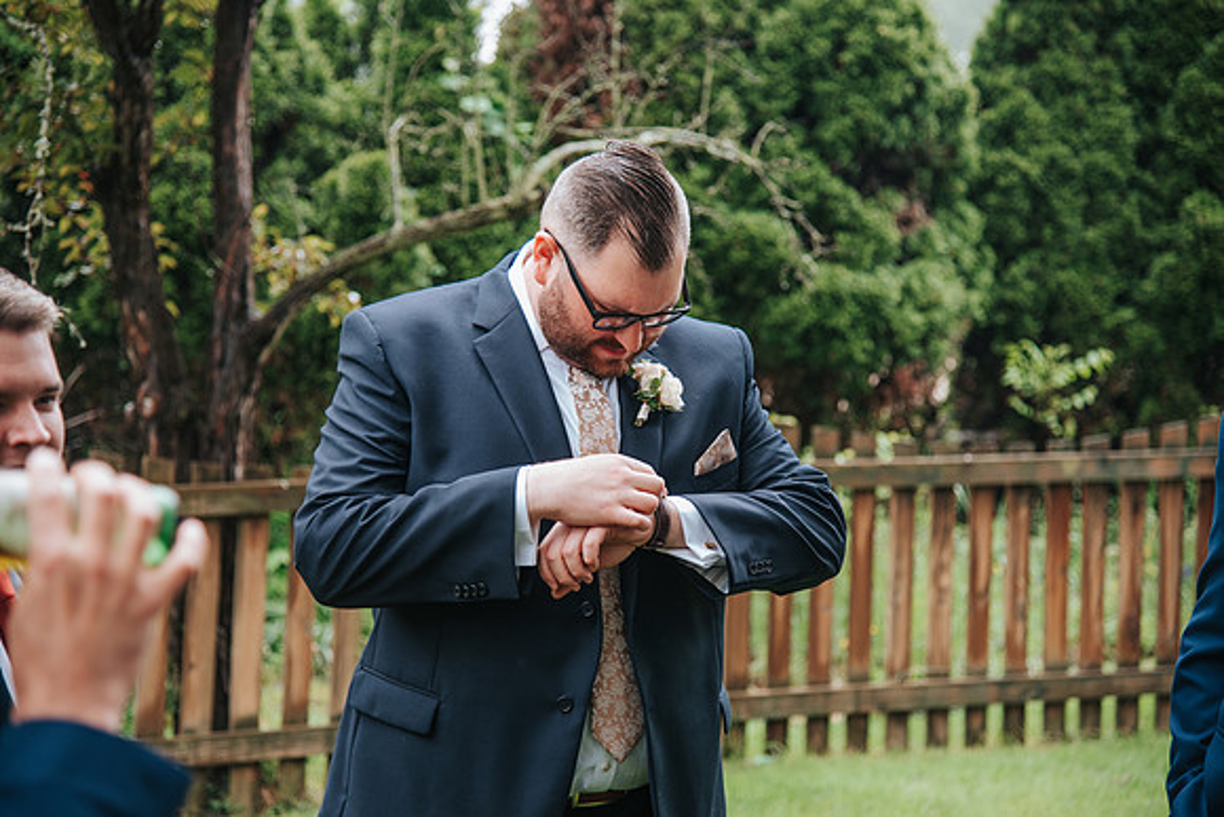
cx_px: 612
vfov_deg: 16.1
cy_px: 408
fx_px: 2891
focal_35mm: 85
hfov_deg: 23.9
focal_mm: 85
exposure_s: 1/250
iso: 400
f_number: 4
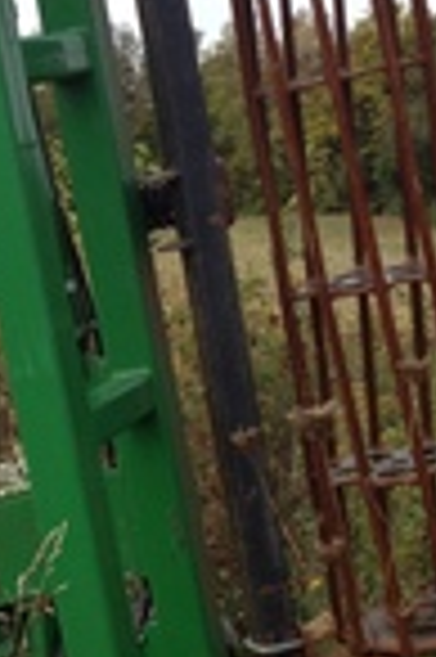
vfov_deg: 19.9
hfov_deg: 13.1
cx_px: -58
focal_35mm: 102
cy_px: 477
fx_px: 1857
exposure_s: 1/581
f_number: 2.4
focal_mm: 4.28
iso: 50
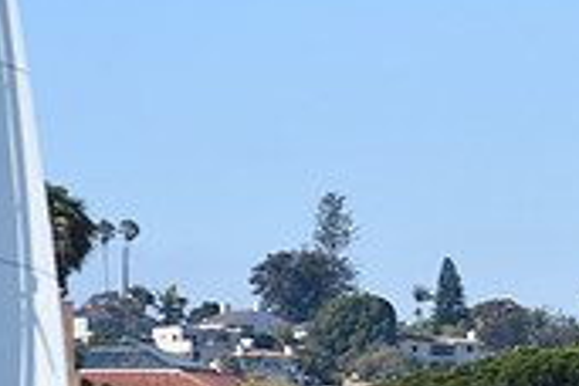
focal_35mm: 533
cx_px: 958
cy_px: 581
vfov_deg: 2.6
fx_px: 8572
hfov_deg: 3.8
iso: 100
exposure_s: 1/320
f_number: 9
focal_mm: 105
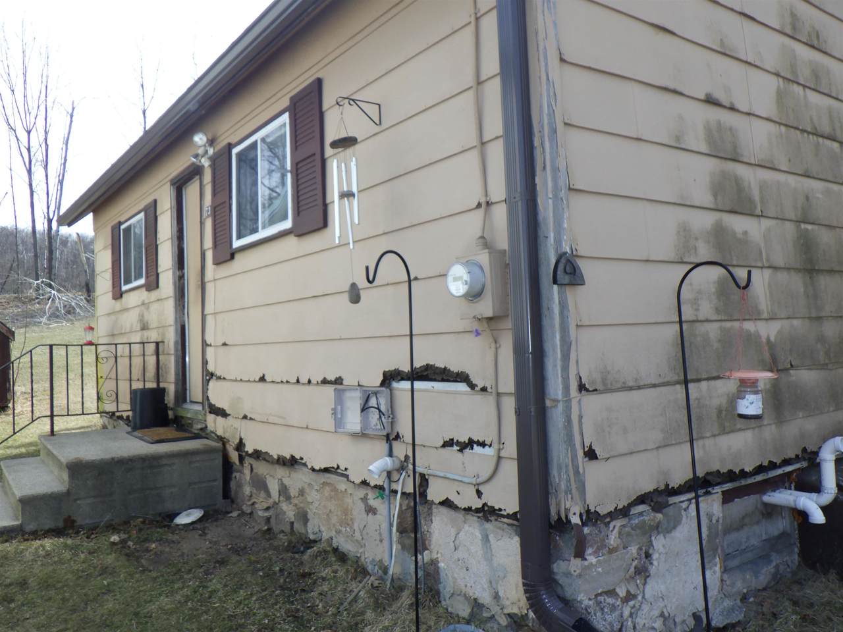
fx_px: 682
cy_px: 316
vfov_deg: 49.7
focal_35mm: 28
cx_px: 422
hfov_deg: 63.4
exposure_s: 1/400
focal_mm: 5
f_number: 4.2
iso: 125
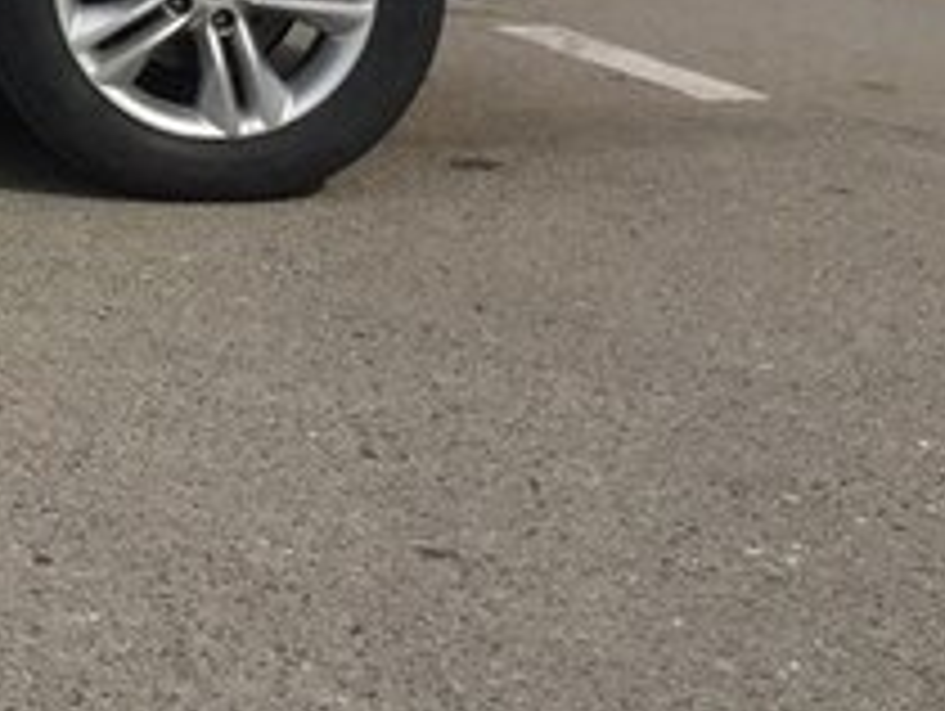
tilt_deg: -3.4
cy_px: -137
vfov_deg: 15.7
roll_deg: -1.0
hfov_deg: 18.9
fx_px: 2487
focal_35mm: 91
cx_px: -477
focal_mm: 4.15
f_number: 2.2
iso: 32
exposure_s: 1/3968
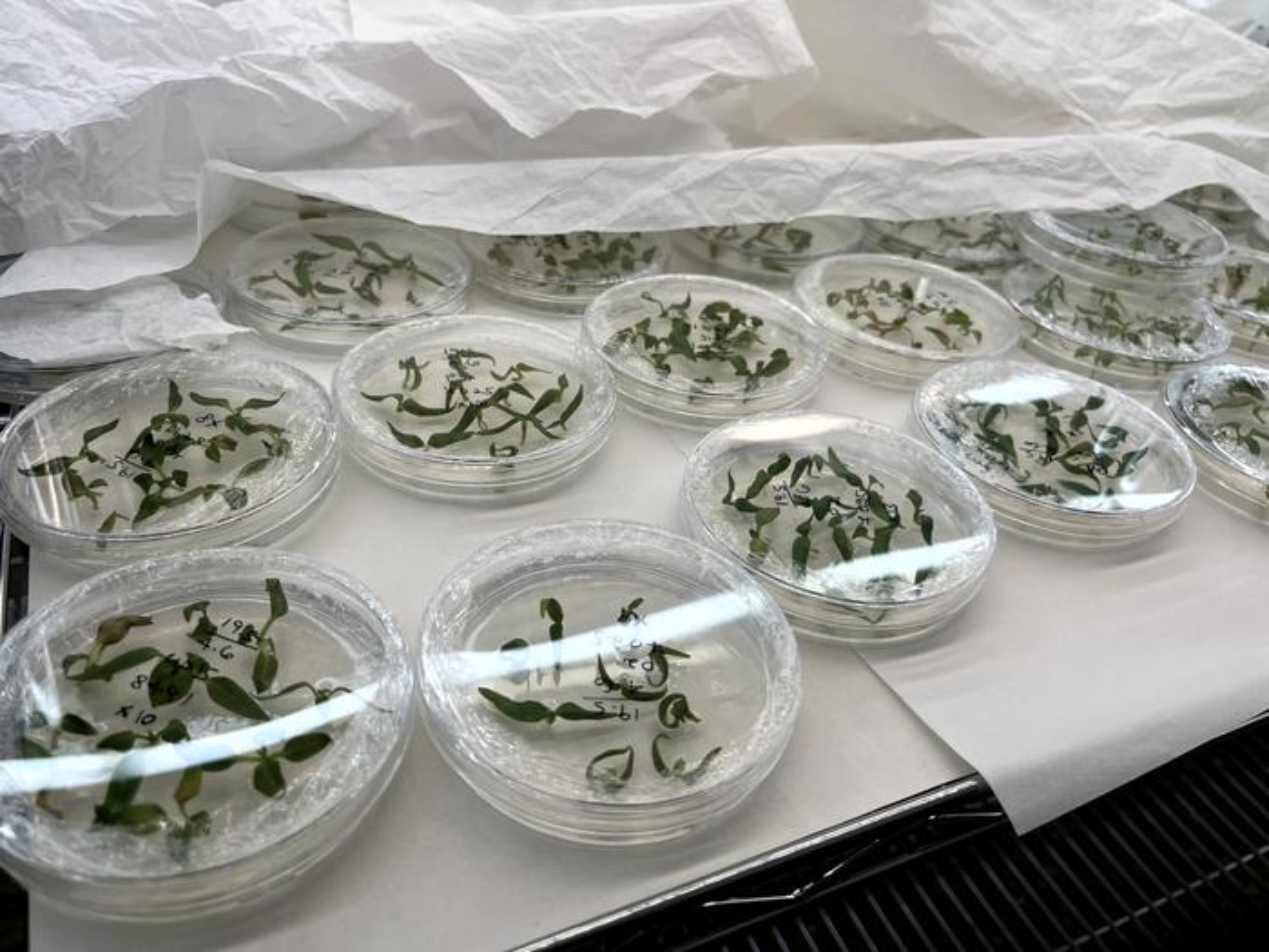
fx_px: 953
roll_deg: -6.6
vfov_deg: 53.1
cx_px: 634
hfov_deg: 67.3
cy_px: 476
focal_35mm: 26
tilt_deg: -35.5
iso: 50
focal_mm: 5.1
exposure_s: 1/563
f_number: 1.6
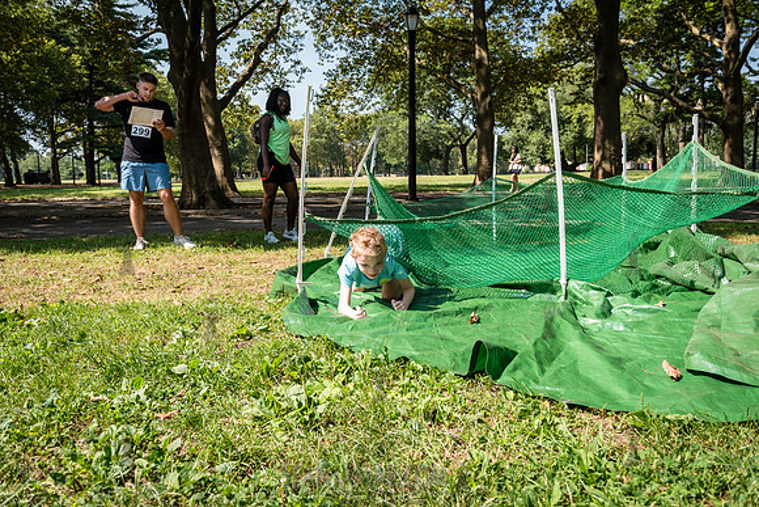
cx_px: 380
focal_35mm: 33
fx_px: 693
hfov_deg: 57.4
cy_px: 254
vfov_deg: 40.1
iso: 400
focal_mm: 32
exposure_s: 1/800
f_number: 5
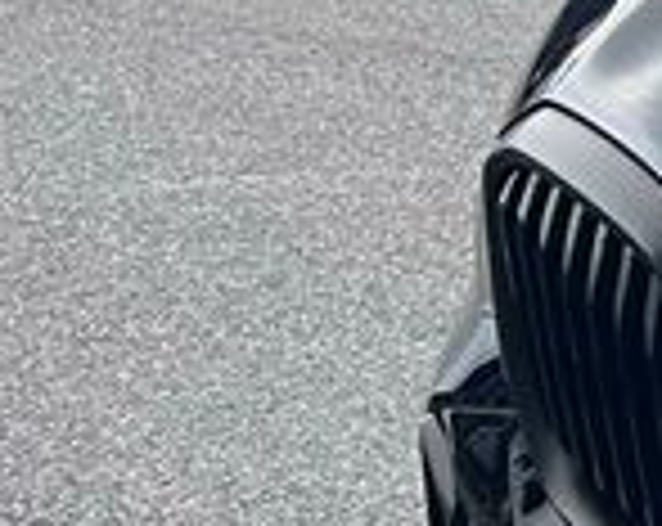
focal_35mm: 177
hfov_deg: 8.6
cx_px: 2130
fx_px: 3461
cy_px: -13
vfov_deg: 8.7
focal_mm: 5.7
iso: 50
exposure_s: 1/336
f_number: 1.5
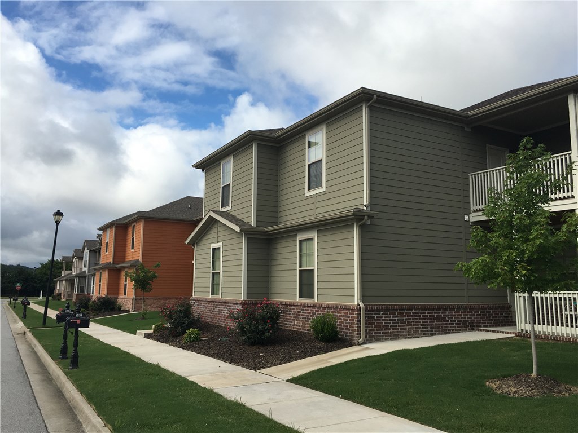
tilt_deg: +8.1
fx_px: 484
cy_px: 216
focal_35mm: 29
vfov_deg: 48.2
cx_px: 289
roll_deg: -0.3
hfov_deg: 61.7
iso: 25
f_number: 2.2
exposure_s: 1/1326
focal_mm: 4.15
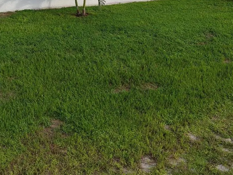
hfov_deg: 34.9
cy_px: 3
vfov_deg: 25.4
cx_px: 122
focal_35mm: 55
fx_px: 370
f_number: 1.8
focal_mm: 8.67
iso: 100
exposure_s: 1/1000
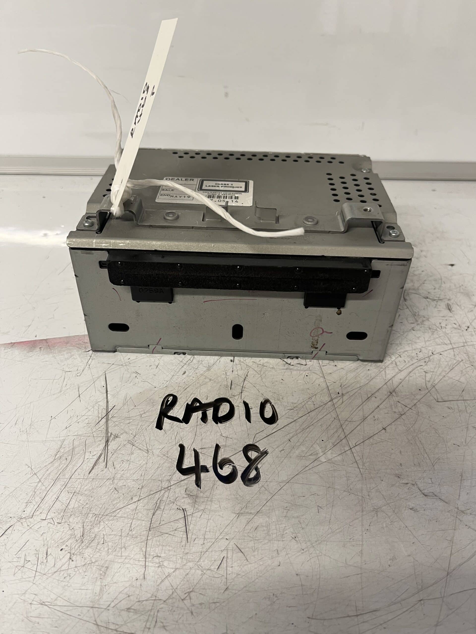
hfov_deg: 53.1
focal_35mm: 26
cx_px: 238
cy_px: 317
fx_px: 477
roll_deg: -1.3
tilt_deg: -39.4
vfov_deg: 67.3
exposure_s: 1/50
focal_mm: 5.1
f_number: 1.6
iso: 80
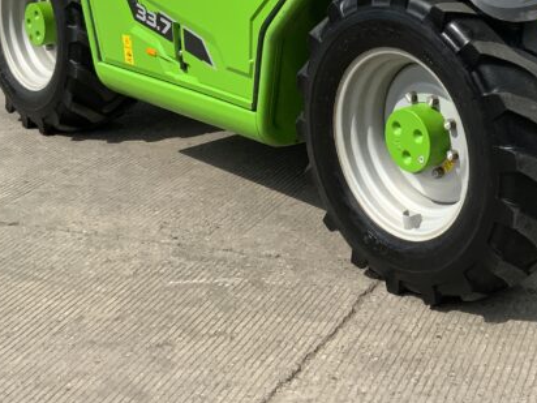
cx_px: 463
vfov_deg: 19.7
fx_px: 1117
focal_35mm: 72
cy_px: -22
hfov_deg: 26.3
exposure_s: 1/2320
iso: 16
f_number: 1.8
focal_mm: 3
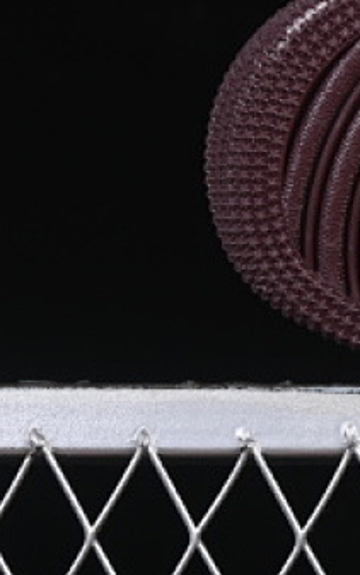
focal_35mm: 245
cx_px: 853
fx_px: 3841
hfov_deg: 5.2
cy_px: 10
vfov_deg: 8.5
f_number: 7.1
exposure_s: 1/60
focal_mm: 50
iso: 160
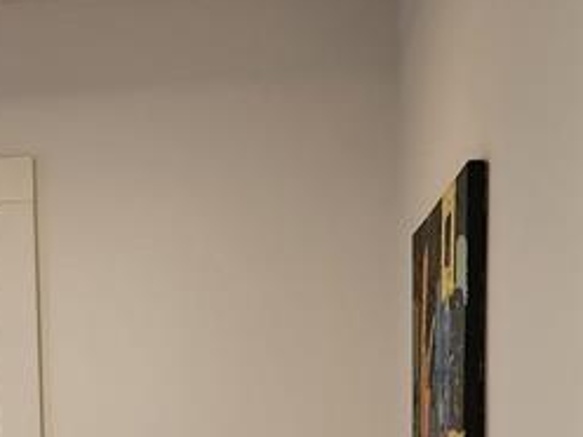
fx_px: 1600
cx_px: 21
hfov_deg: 20.1
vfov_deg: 14.5
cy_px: 667
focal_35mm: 95
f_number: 1.8
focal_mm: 5.4
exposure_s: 1/120
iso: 320
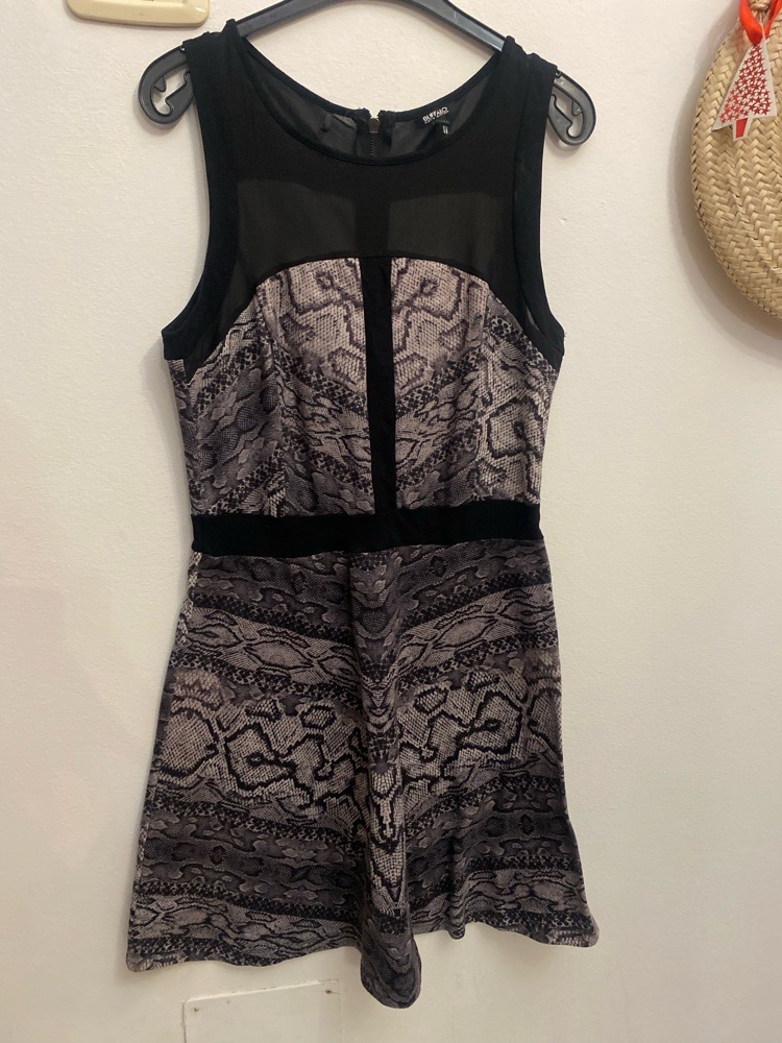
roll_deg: -0.8
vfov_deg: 67.3
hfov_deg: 53.1
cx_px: 391
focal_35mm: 26
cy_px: 522
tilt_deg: -12.2
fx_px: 783
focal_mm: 4.25
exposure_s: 1/33
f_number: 1.8
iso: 500
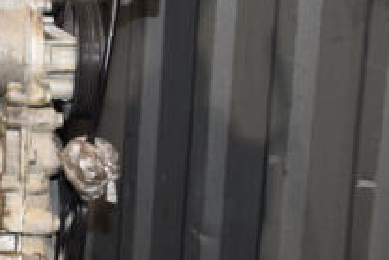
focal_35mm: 95
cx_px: -75
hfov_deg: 20.1
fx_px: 1027
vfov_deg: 14.4
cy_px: 110
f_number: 5
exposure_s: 1/60
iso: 800
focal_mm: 22
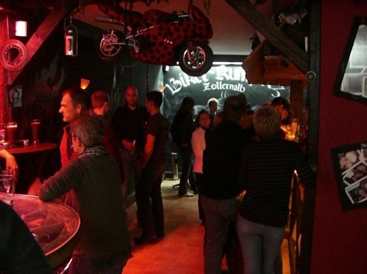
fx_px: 403
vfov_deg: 37.7
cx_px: 184
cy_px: 137
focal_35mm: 38
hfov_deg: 49.0
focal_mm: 6.2
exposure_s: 1/15
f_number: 2.7
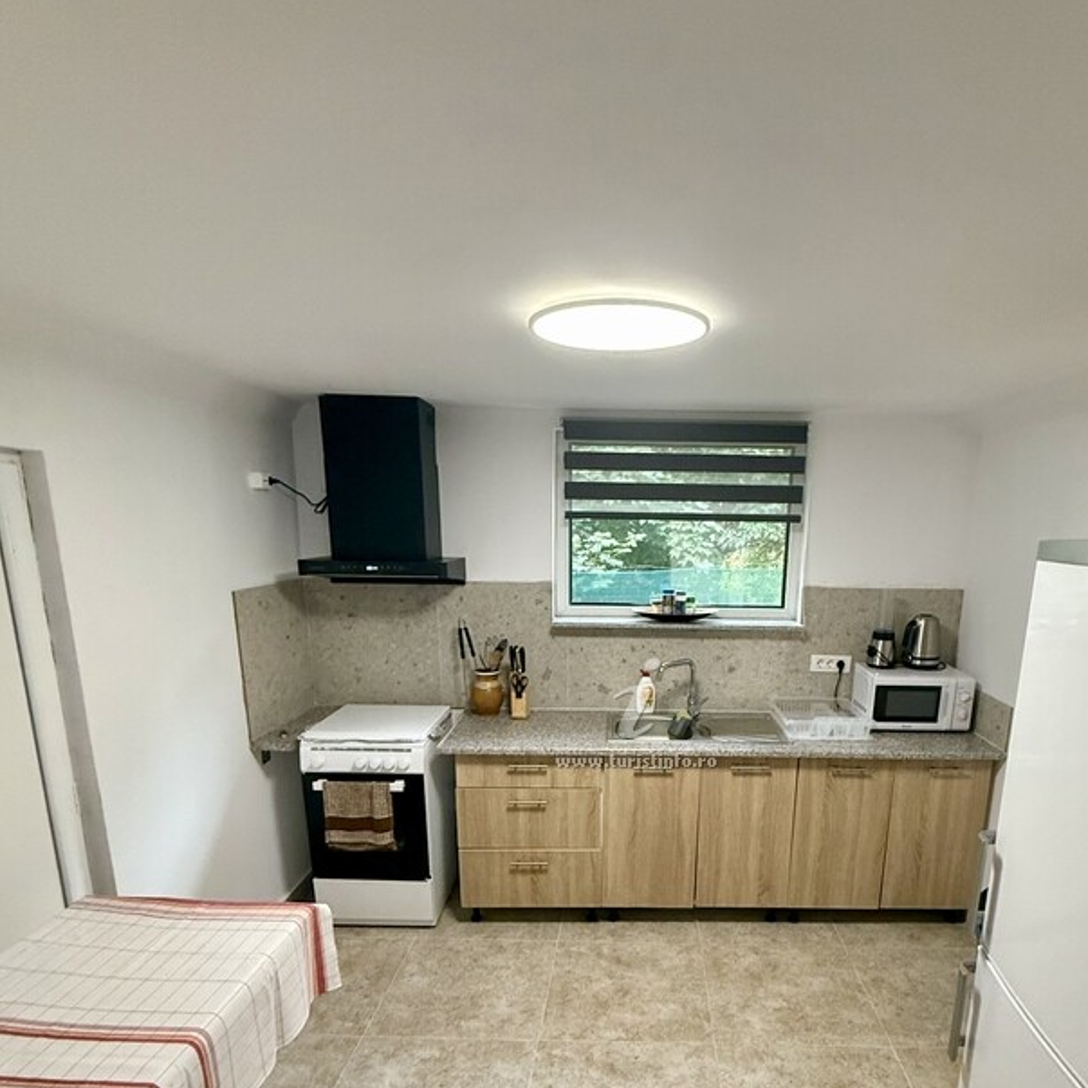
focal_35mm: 21
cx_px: 632
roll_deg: -0.6
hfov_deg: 71.7
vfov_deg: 70.5
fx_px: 747
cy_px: 705
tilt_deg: -13.6
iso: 640
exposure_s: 1/100
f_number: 2.2
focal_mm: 2.22
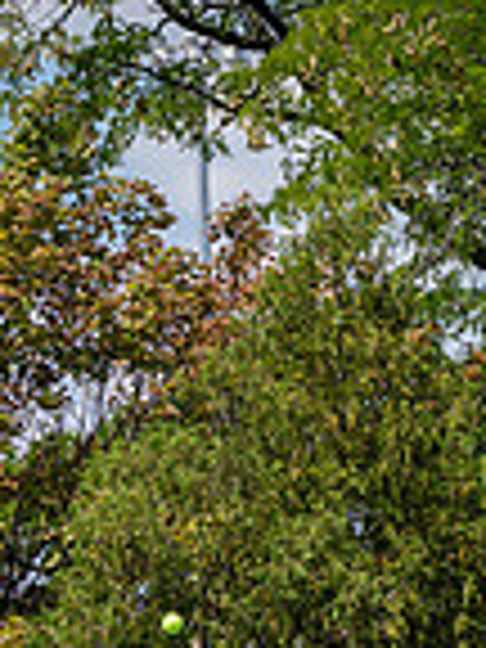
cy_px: 850
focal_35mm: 352
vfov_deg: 5.6
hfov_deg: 4.2
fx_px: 6589
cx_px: 230
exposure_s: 1/800
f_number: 4
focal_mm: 87
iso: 100
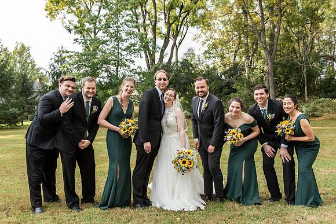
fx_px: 310
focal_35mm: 33
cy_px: 111
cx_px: 163
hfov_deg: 56.9
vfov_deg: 39.8
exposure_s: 1/320
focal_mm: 32
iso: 320
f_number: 4.5
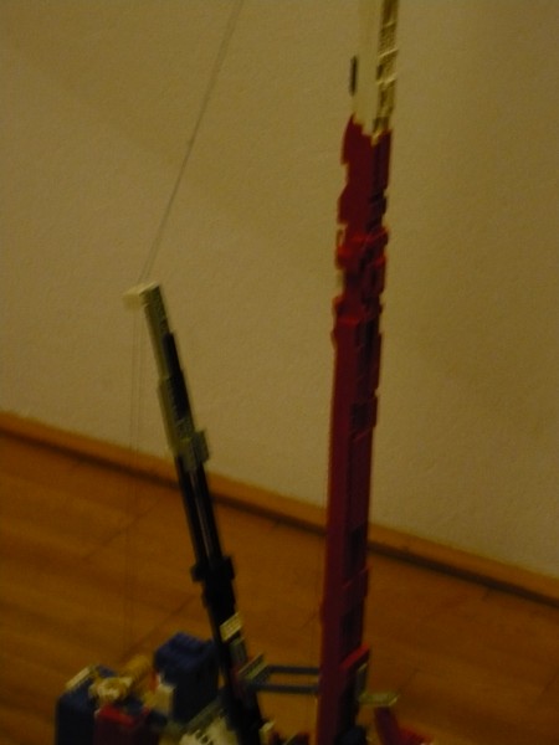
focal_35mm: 105
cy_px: 372
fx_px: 2261
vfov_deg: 18.7
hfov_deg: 14.1
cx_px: 280
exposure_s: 1/4
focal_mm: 17.4
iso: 400
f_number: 5
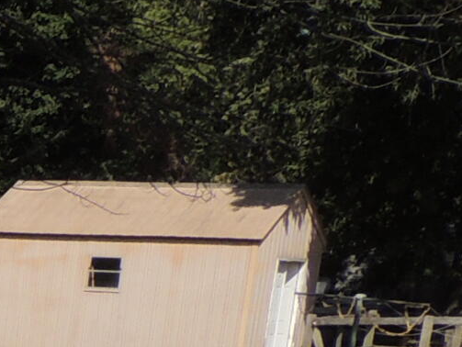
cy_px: 727
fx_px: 1910
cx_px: -789
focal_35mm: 143
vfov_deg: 9.6
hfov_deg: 10.8
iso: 100
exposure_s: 1/1600
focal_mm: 4.3
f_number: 3.7
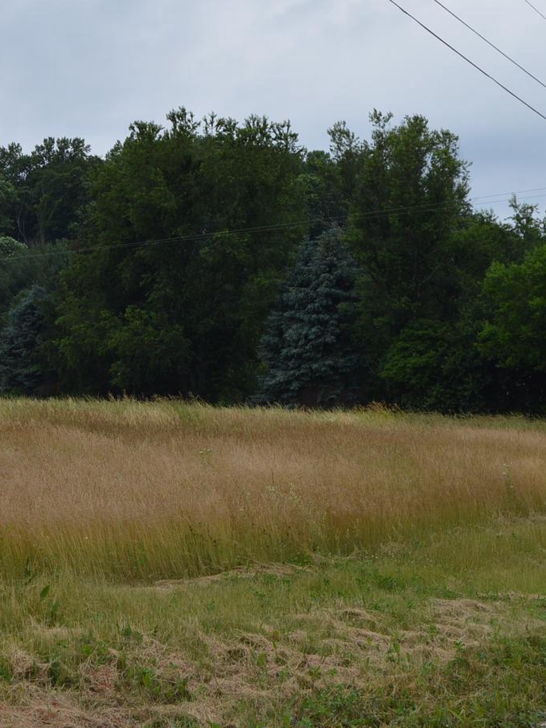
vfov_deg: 23.3
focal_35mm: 84
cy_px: 337
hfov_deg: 17.5
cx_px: 155
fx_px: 1766
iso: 400
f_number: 5.6
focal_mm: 26
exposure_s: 1/800
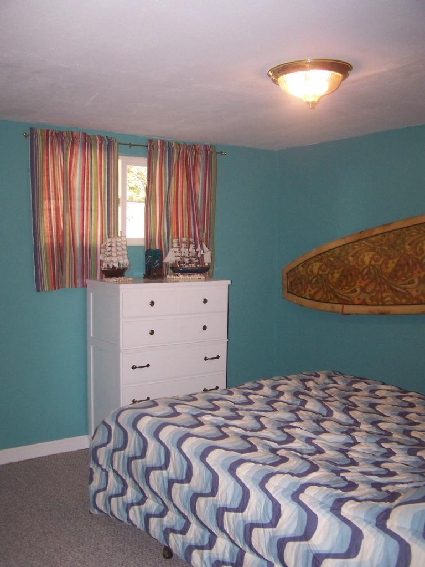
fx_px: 622
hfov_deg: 37.7
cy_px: 284
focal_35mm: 38
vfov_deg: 49.0
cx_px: 212
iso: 140
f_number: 2.8
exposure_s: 1/60
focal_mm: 6.3
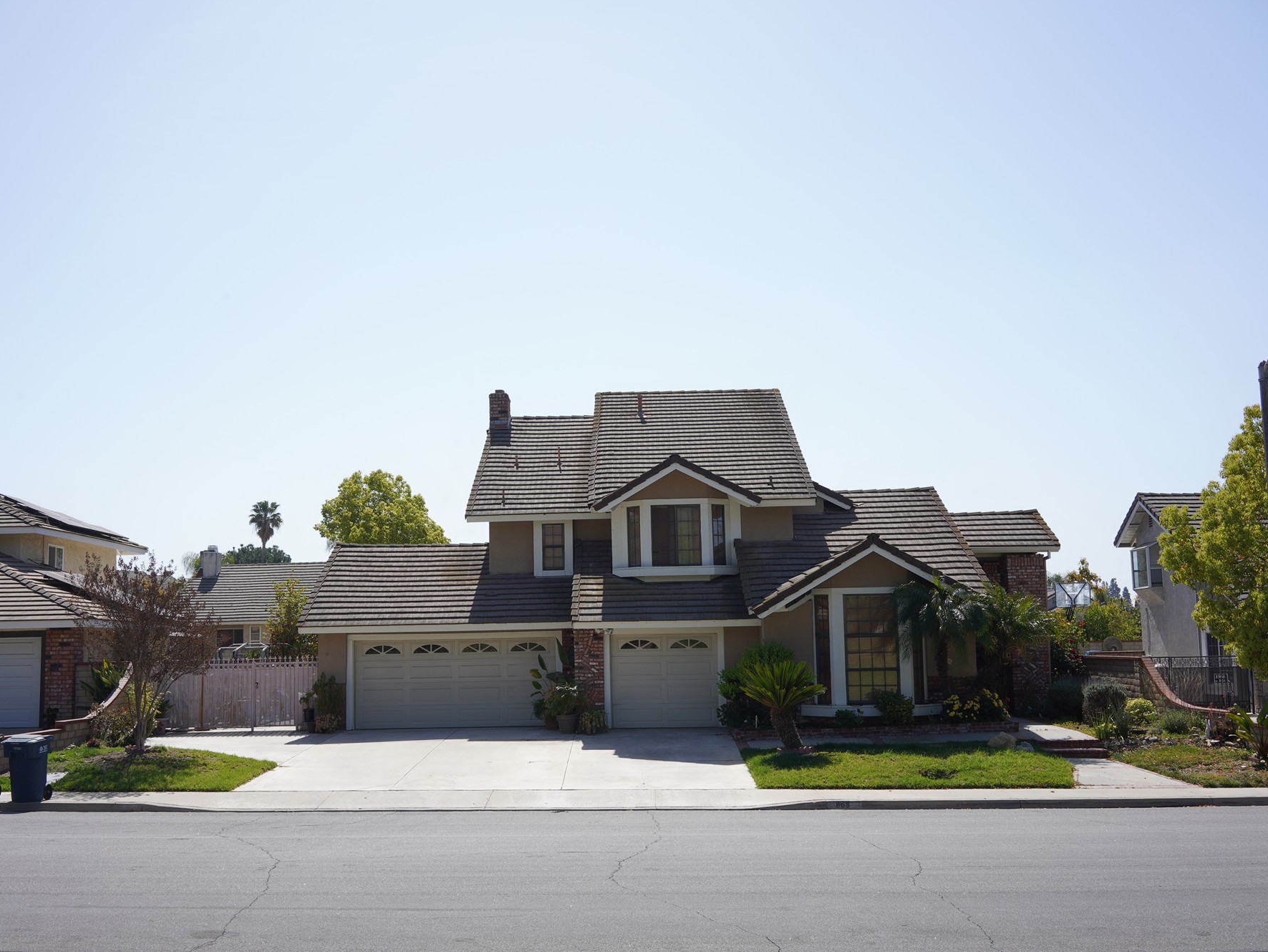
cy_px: 476
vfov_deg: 37.7
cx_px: 600
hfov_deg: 48.9
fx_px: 1392
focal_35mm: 38
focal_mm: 35
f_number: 13
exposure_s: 1/200
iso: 200
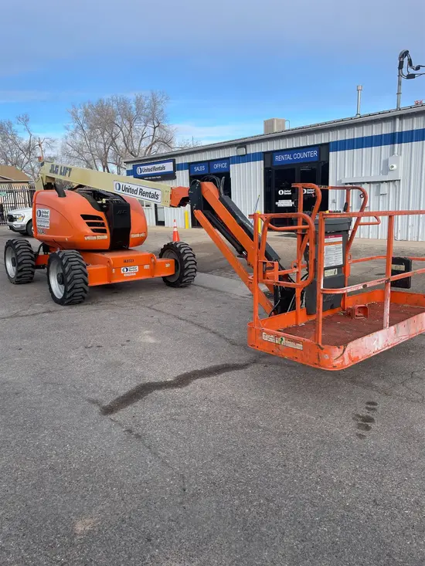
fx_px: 425
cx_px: 212
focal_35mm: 26
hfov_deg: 53.1
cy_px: 283
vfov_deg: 67.3
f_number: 1.6
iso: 32
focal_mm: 4.2
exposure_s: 1/1233
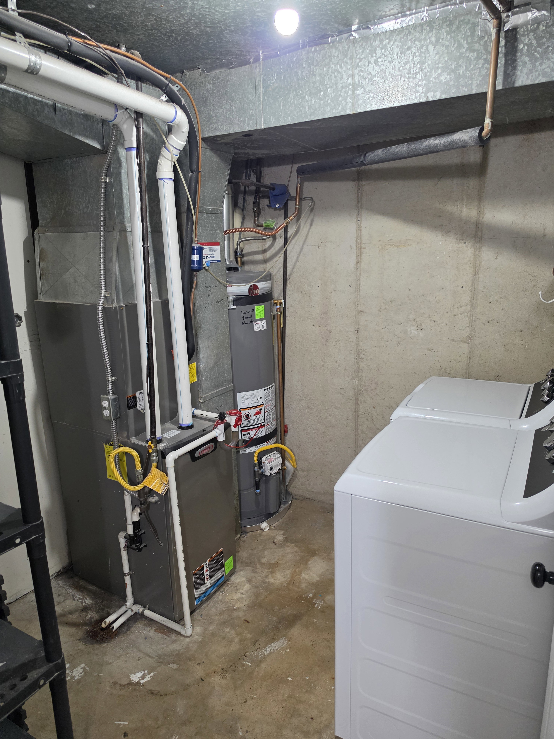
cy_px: 370
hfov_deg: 58.9
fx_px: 491
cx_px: 277
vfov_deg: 73.9
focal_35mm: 23
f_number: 1.4
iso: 320
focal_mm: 6.5
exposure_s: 1/120
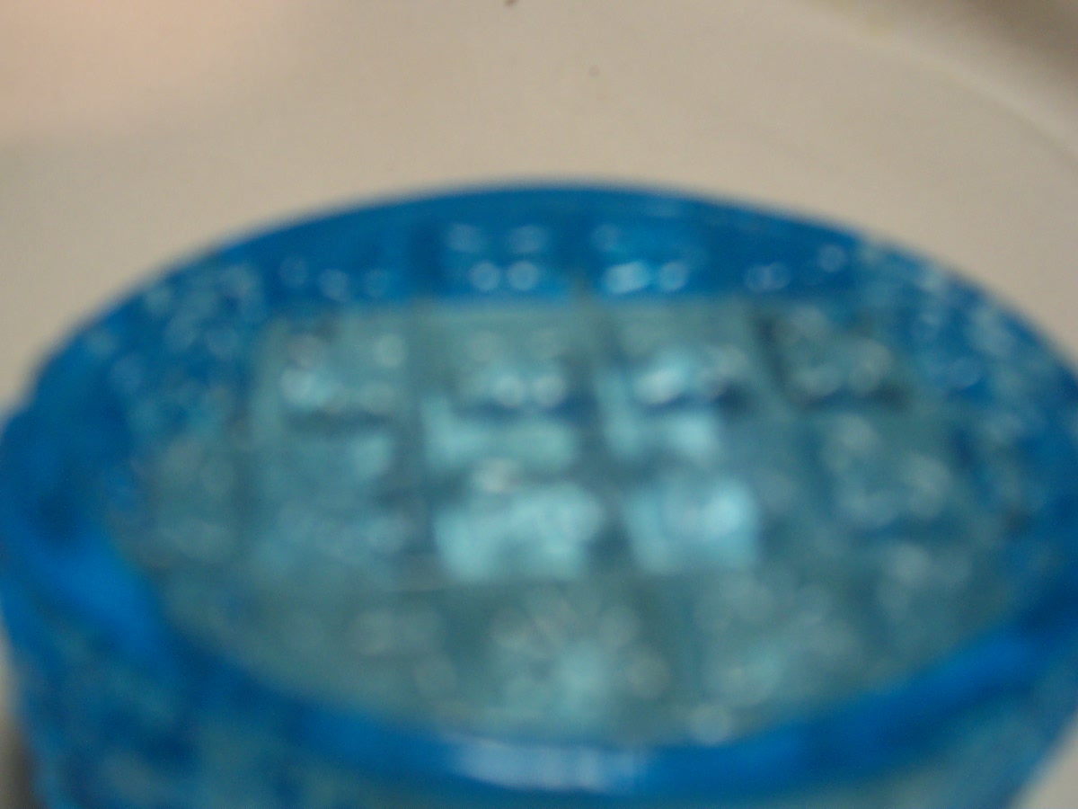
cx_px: 539
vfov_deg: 38.7
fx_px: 1152
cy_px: 404
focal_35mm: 37
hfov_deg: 50.1
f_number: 2.8
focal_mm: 5.6
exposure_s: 1/60
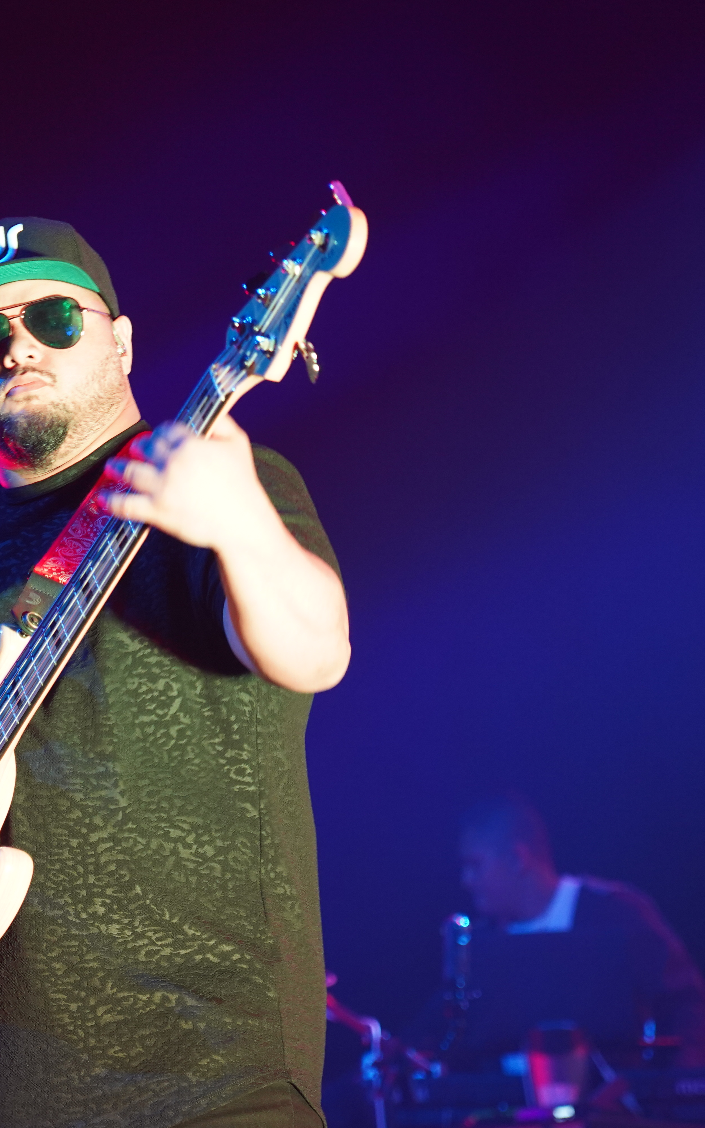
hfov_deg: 8.1
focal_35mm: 161
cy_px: 563
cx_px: 100
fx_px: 4949
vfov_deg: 13.0
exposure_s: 1/125
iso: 2000
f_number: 4
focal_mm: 105
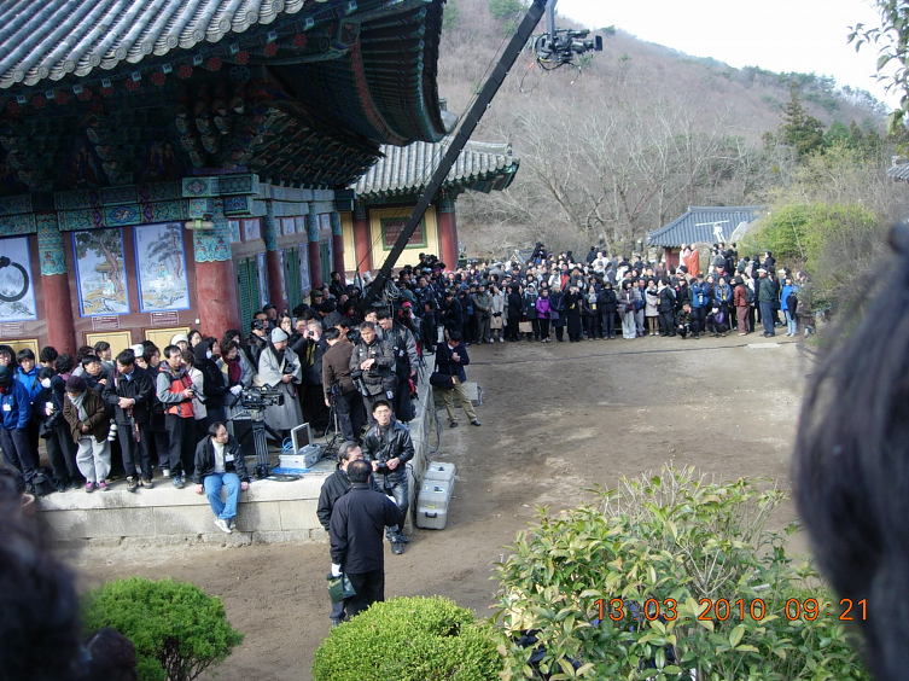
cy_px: 340
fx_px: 997
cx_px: 454
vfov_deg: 37.7
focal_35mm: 38
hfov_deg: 49.0
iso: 64
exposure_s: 1/197
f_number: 2.8
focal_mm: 7.8
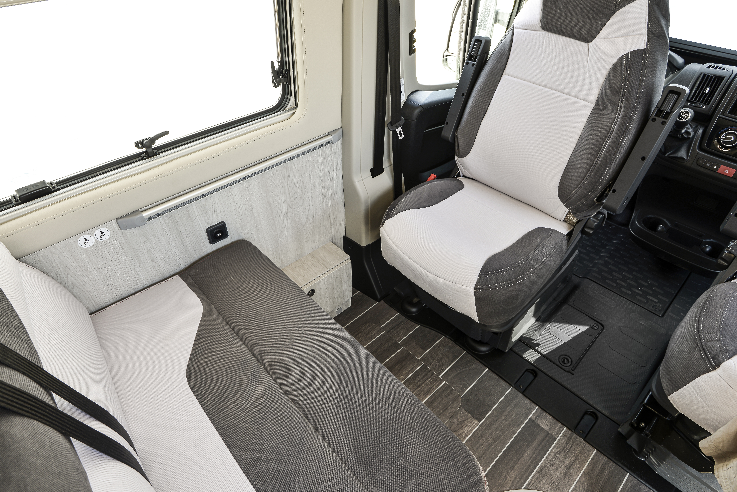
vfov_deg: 62.0
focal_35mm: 20
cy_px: 246
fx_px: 410
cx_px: 368
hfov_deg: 84.0
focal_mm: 20
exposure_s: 1/5
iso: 100
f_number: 11
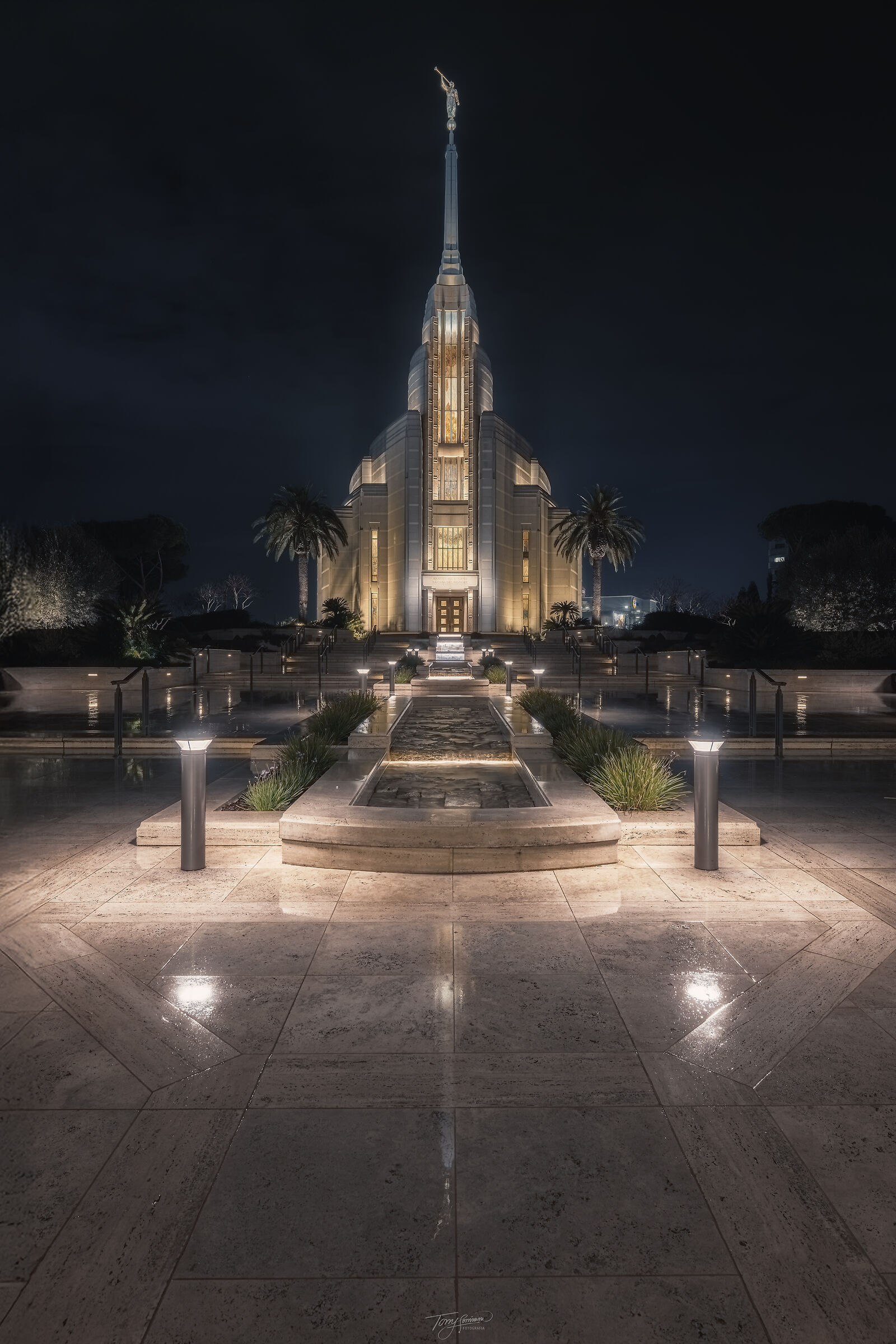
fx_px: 747
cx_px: 448
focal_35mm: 20
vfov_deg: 84.0
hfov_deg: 61.9
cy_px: 672
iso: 100
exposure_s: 1/80
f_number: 10
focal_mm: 20
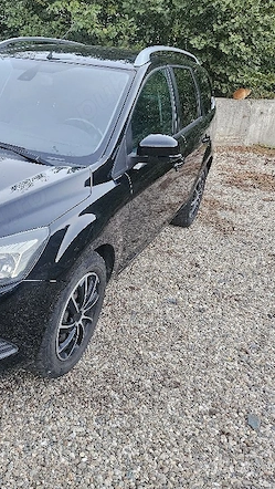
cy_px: 246
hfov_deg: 32.6
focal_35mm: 34
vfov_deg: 58.0
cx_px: 19
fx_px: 440
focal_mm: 5.4
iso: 500
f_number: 1.8
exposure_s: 1/101
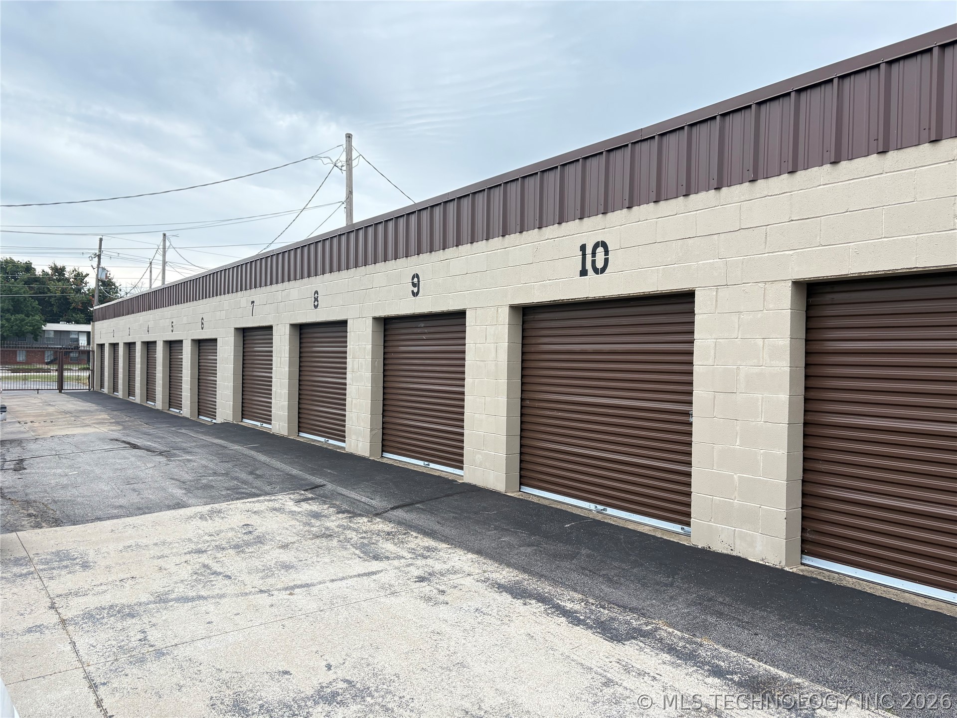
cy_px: 359
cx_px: 478
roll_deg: -1.1
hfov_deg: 67.3
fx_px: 719
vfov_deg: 53.1
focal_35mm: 26
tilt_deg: -0.8
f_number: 1.6
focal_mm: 5.96
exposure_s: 1/472
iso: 50
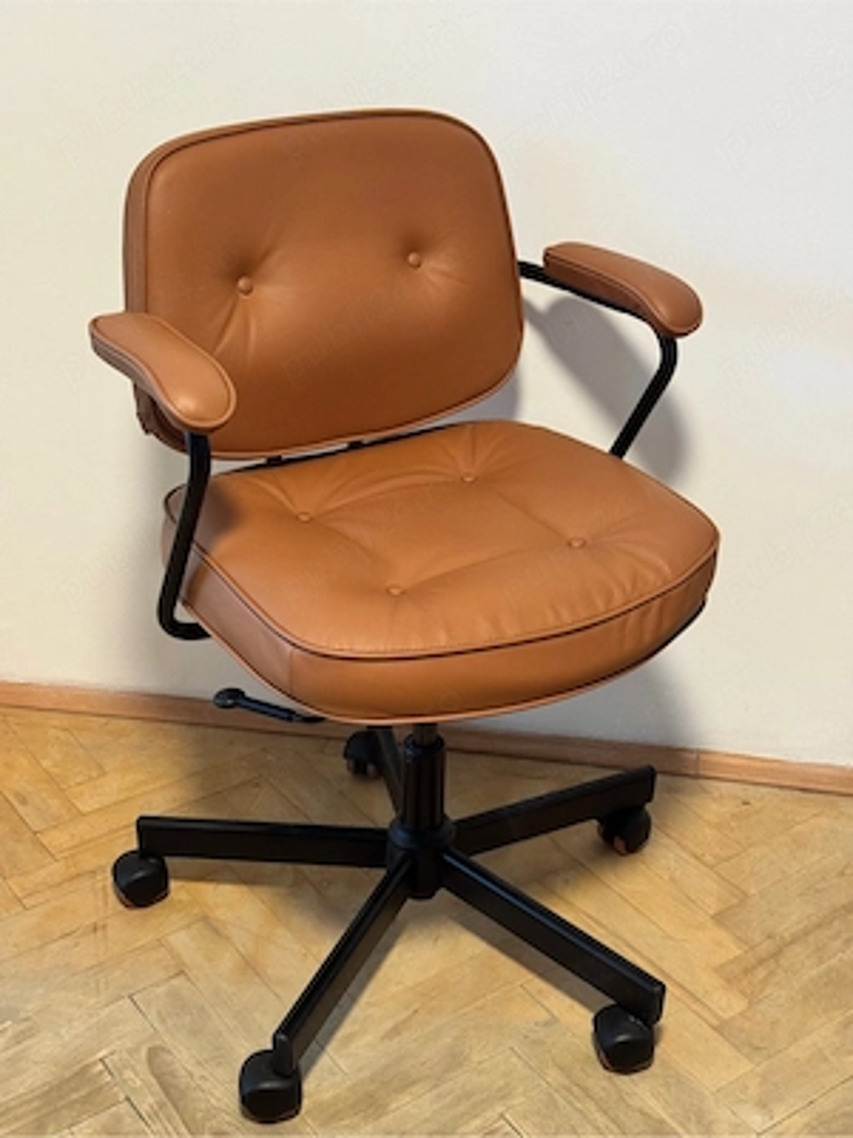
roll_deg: -1.6
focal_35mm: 48
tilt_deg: -26.8
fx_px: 1577
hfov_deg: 30.3
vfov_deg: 39.7
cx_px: 426
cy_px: 569
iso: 250
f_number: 1.78
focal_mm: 6.76
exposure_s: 1/45
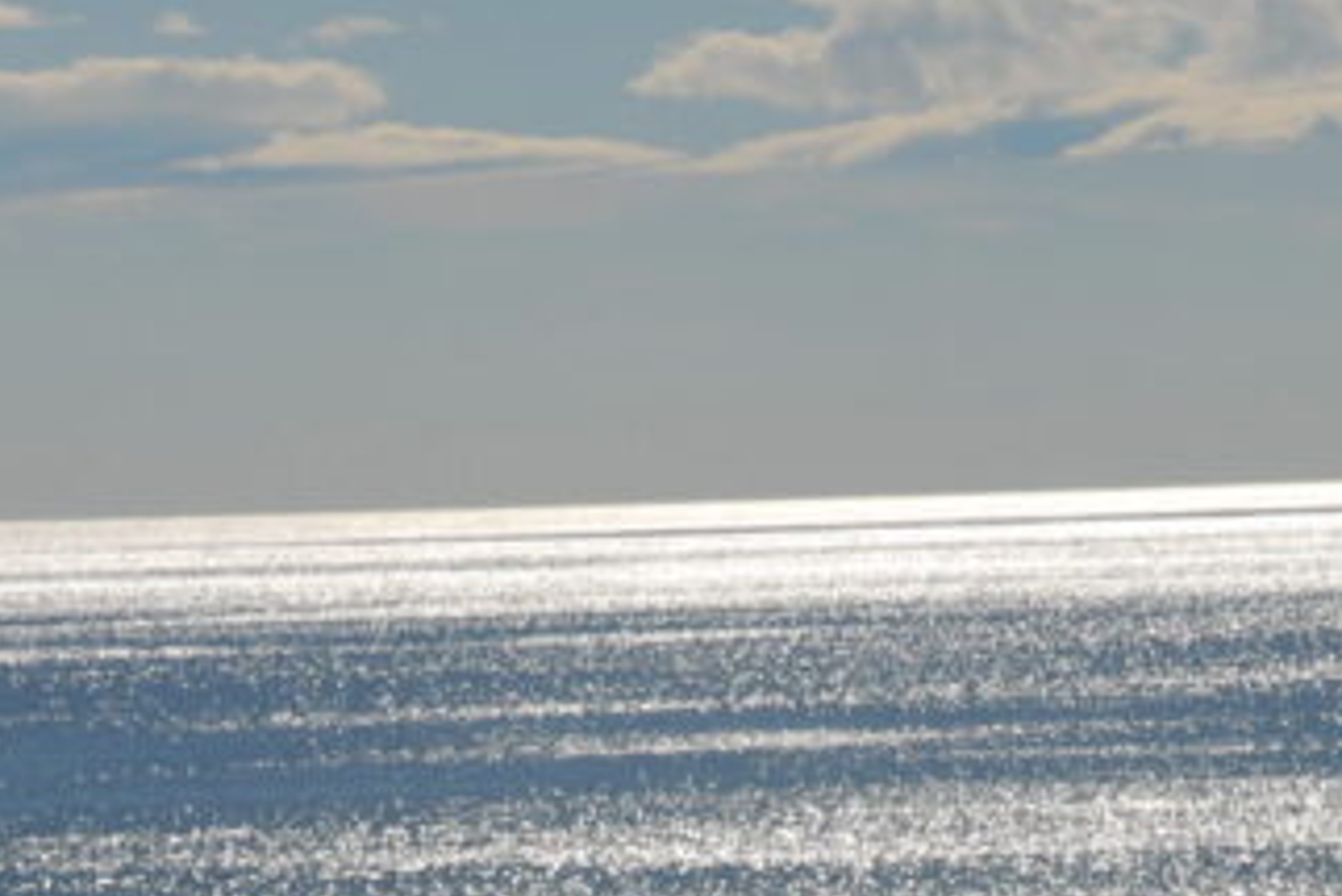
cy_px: 725
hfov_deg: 6.8
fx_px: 11344
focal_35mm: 304
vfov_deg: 4.5
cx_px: 921
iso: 100
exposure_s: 1/500
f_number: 11
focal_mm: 85
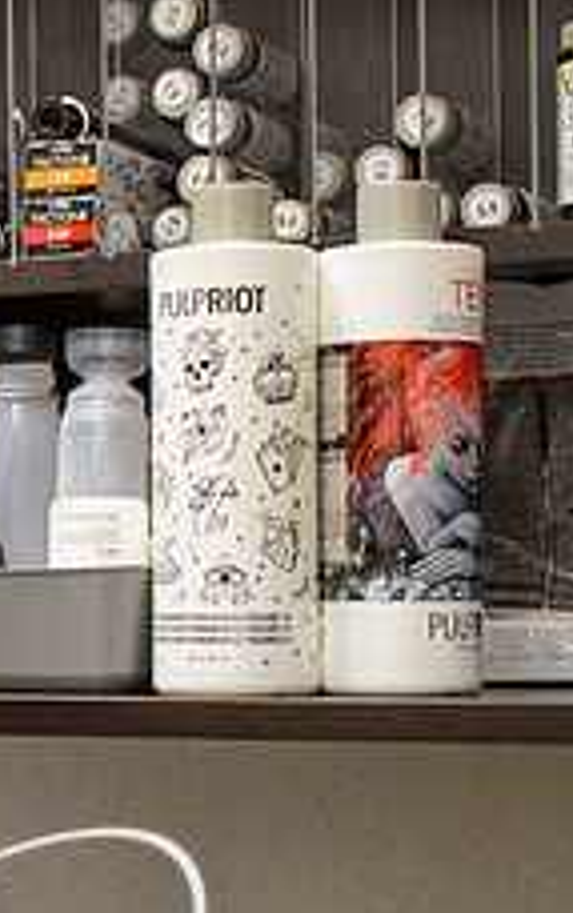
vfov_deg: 19.7
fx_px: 2617
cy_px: 675
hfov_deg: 11.8
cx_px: -365
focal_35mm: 105
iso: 1100
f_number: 4
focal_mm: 27
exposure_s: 1/60
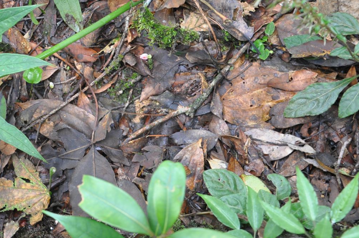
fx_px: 817
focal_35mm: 82
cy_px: 43
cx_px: -2
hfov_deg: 23.7
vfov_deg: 16.5
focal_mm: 26
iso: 320
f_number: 5.6
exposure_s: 1/30
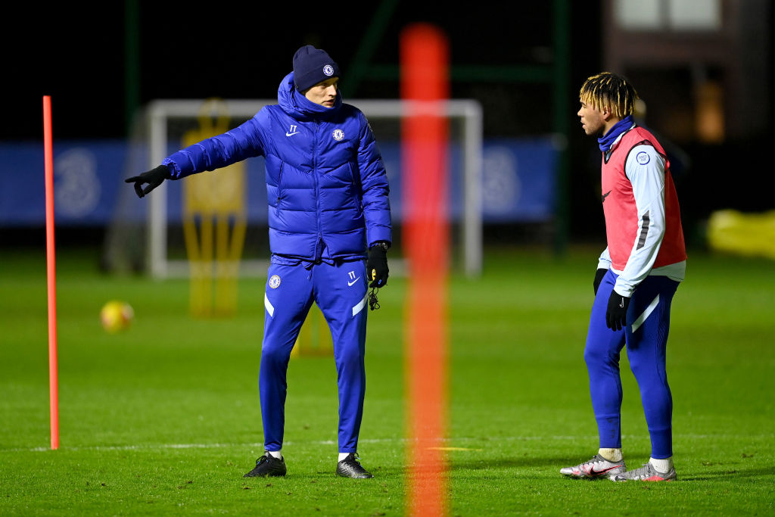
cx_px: 388
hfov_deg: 5.2
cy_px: 258
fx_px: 8612
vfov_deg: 3.4
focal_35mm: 400
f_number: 2.8
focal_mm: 400
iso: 2500
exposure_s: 1/1250
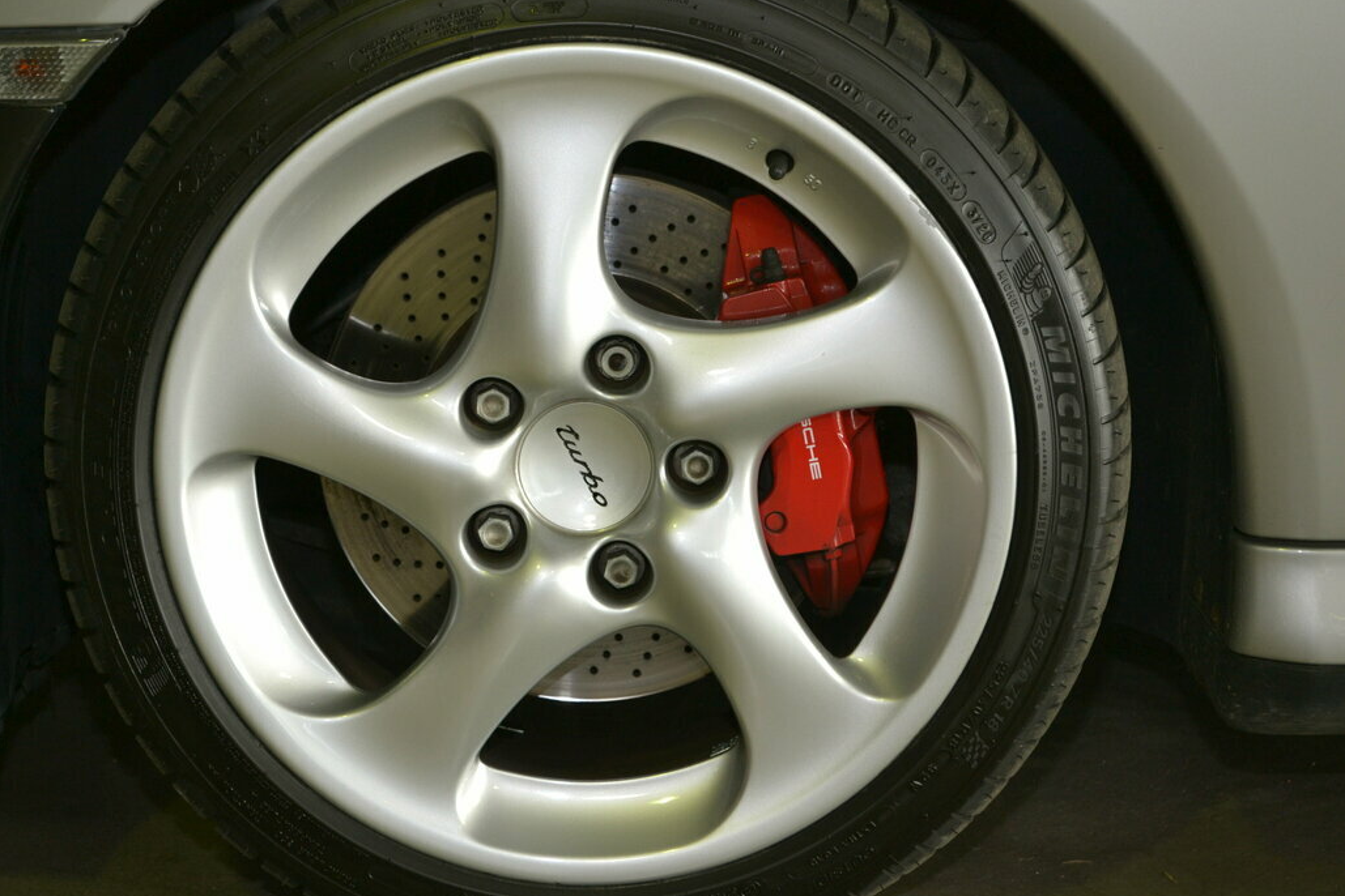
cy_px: 424
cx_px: 593
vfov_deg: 17.7
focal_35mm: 77
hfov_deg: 26.3
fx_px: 2877
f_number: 5.3
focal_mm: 44
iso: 320
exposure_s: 1/30
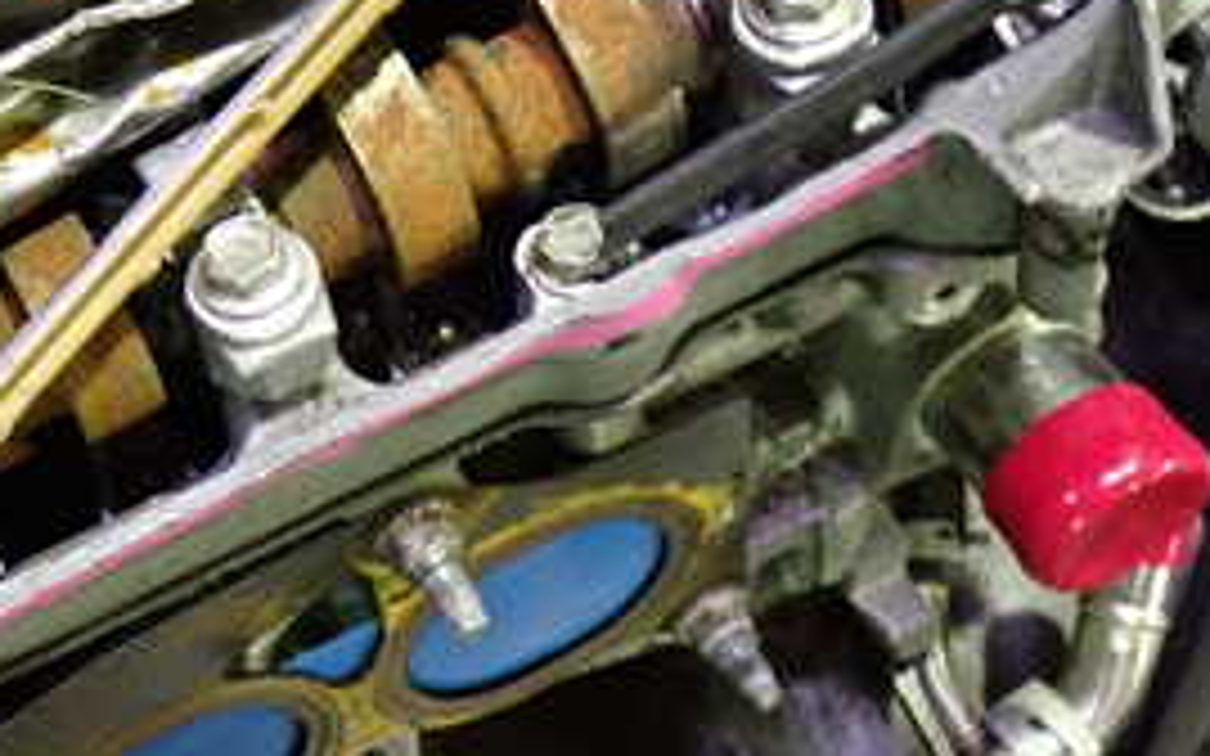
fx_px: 2341
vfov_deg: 18.3
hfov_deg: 27.5
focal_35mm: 71
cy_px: 225
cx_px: 31
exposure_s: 1/25
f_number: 2.3
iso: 800
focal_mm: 5.4
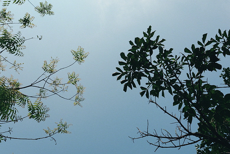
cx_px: 115
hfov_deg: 48.5
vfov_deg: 33.4
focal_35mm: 40
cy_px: 77
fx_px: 256
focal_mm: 40
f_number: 7.1
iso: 200
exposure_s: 1/2000
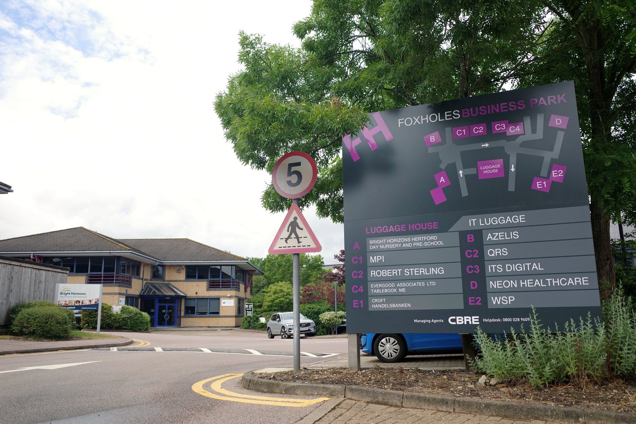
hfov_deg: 65.5
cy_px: 212
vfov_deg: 46.4
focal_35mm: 28
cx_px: 318
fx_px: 495
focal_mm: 18.3
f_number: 2.8
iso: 200
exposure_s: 1/500
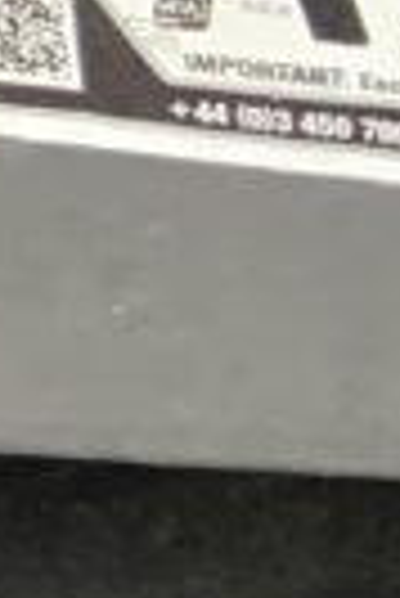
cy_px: -562
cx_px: -1362
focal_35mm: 232
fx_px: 3856
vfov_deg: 8.4
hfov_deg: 5.1
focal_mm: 3
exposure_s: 1/365
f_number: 1.8
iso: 16
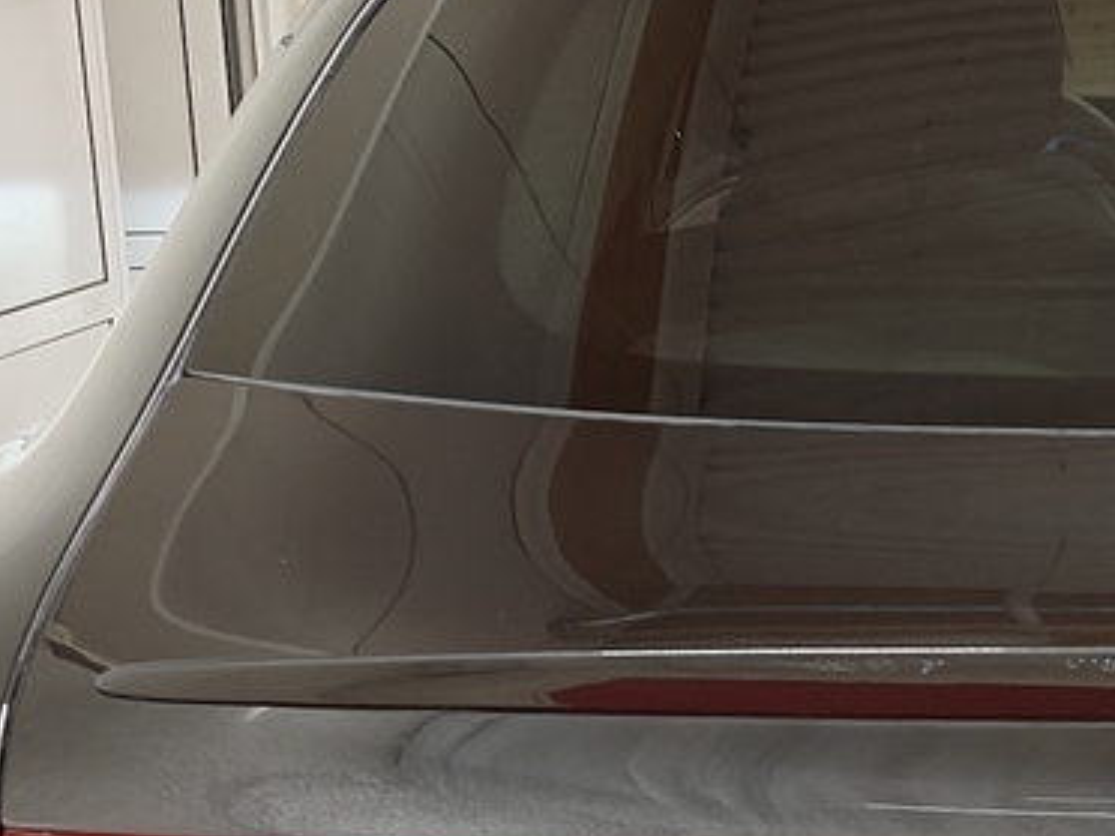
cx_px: 1478
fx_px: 3865
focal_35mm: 120
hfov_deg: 15.6
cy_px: 1124
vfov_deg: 12.0
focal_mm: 5.59
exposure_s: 1/52
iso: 100
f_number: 1.8
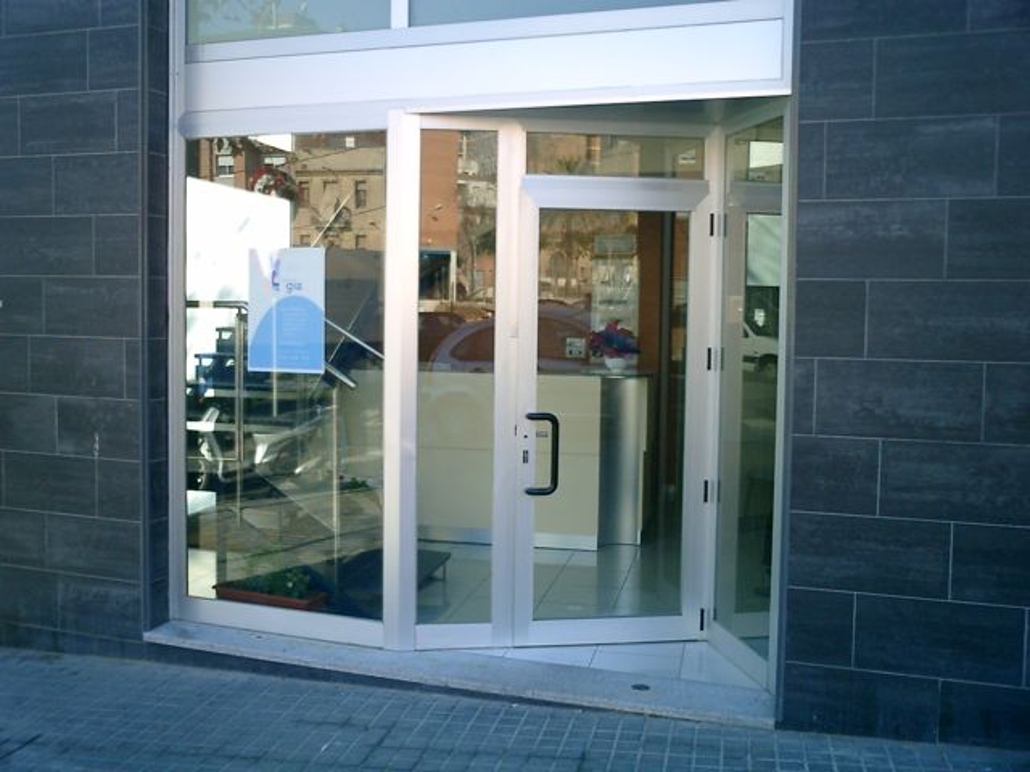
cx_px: 515
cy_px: 386
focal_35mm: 36
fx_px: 1071
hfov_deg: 51.4
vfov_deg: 39.7
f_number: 3.2
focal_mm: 7.5
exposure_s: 1/320
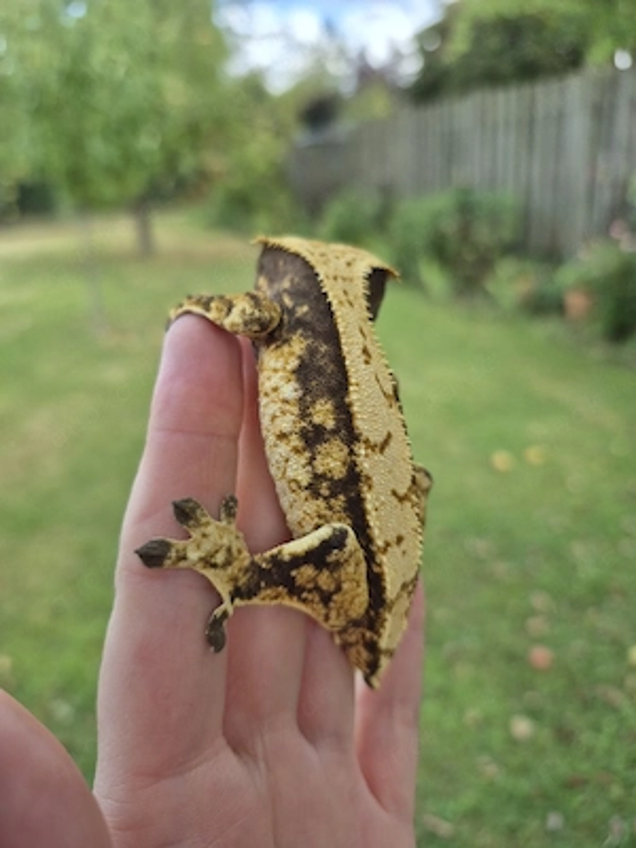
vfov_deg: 73.9
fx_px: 563
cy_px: 424
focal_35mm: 23
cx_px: 318
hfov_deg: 58.9
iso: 25
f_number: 1.8
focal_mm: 5.4
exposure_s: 1/323
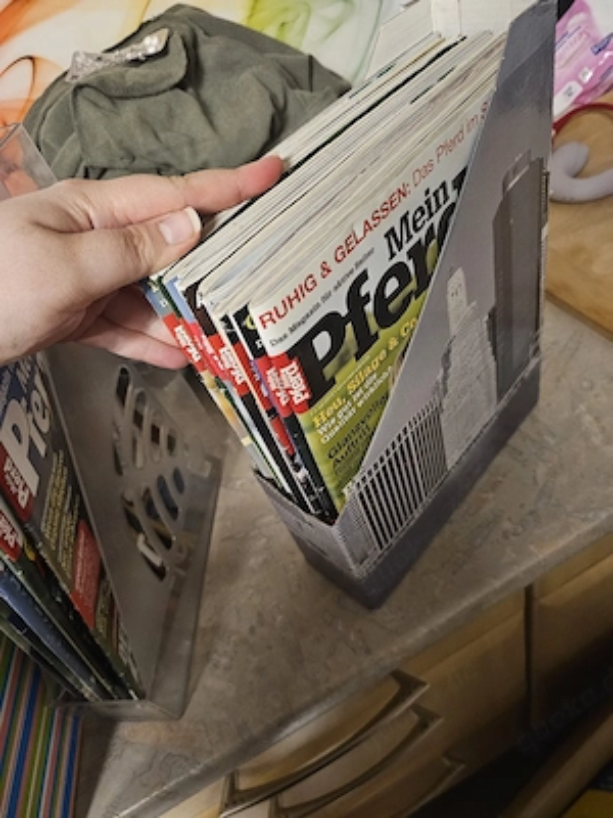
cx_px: 306
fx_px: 543
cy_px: 409
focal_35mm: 23
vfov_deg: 73.9
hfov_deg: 58.9
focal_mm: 6.3
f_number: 1.7
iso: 640
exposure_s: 1/33.4
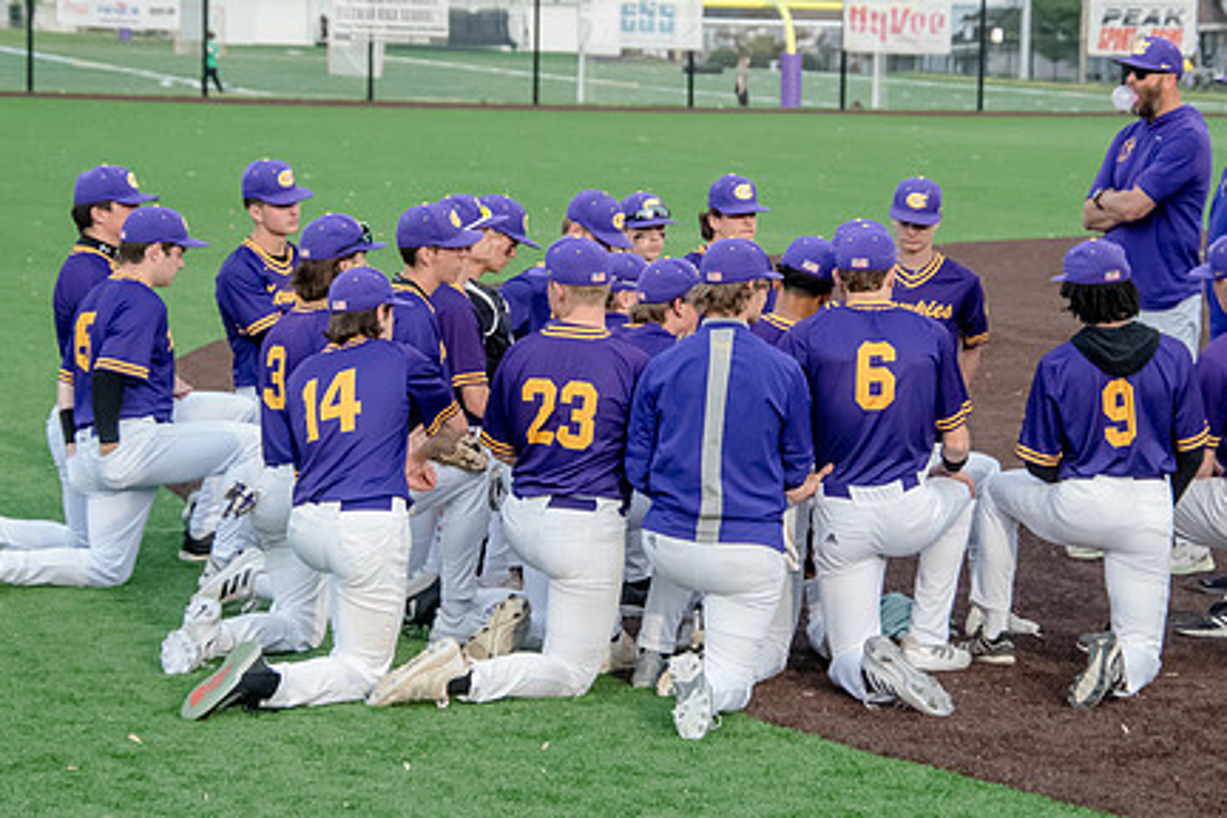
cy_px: 322
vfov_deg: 8.5
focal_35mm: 161
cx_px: 753
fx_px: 5487
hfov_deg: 12.8
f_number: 5
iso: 4000
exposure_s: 1/2500
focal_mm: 80
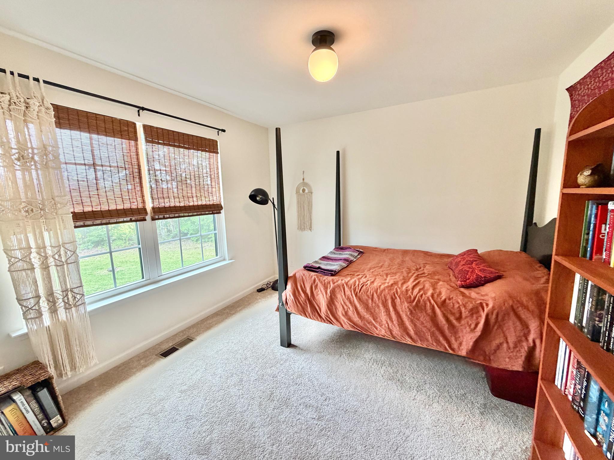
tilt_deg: -8.3
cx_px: 307
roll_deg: +1.3
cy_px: 230
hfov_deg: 102.1
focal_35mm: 14
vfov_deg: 85.7
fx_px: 248
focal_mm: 2.22
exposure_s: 1/120
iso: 320
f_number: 2.2
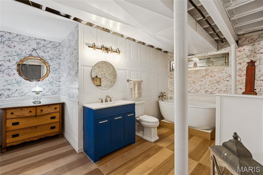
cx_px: 132
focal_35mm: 16
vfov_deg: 73.4
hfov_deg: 96.4
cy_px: 88
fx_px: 118
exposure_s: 1/1.67
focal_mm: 16.1
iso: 200
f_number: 13
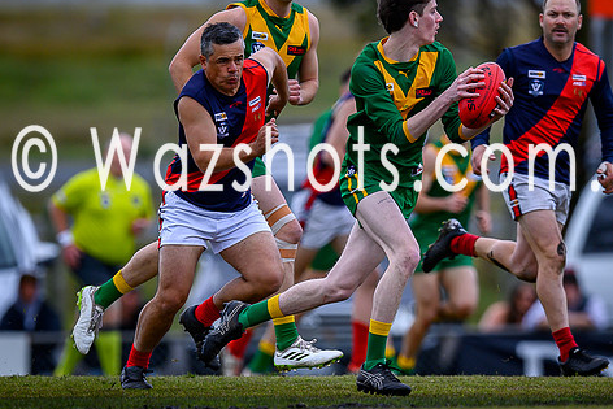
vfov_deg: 1.1
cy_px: 301
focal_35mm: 1305
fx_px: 22227
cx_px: 423
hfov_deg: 1.6
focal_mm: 500
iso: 220
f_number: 4
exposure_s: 1/1250
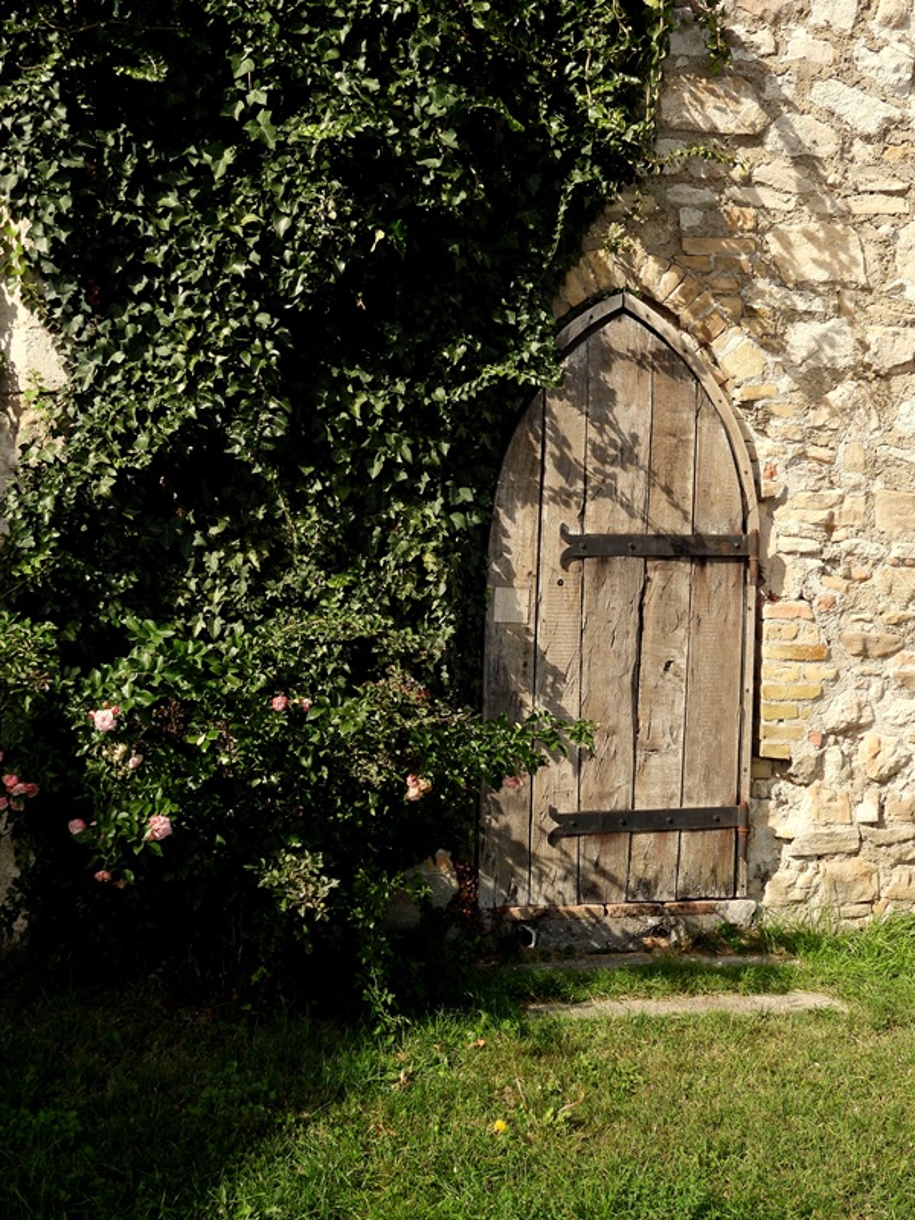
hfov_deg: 36.0
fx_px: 1410
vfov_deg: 46.8
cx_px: 458
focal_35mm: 40
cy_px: 610
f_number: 3.2
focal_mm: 7.1
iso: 100
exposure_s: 1/800
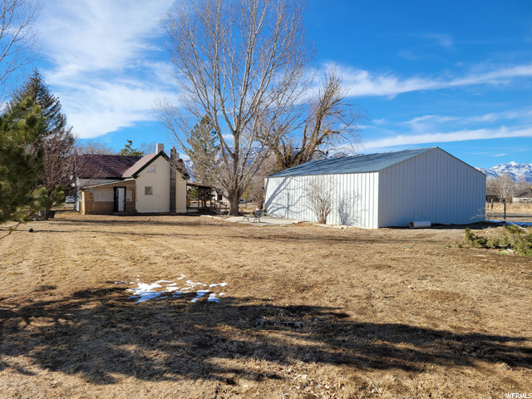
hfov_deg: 67.3
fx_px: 400
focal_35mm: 26
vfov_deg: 53.1
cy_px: 200
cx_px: 266
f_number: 1.8
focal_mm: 5.4
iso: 40
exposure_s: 1/2384
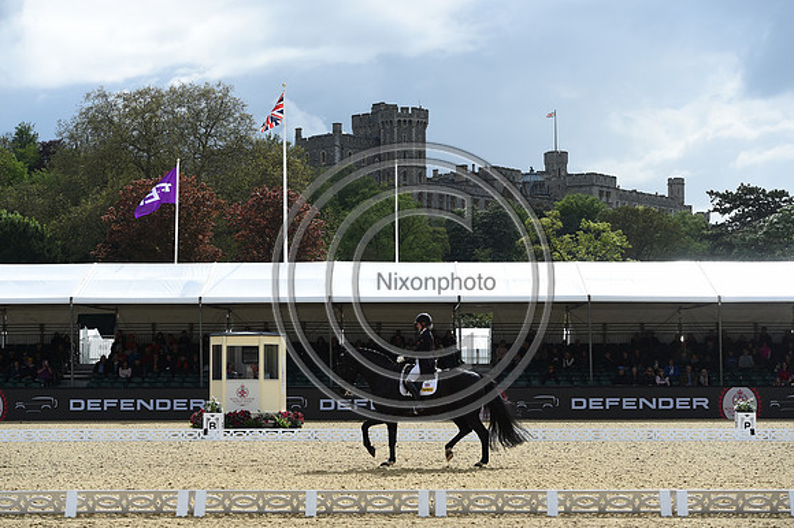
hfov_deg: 25.4
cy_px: 264
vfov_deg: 17.0
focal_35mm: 80
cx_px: 397
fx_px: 1763
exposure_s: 1/1250
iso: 125
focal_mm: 80
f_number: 5
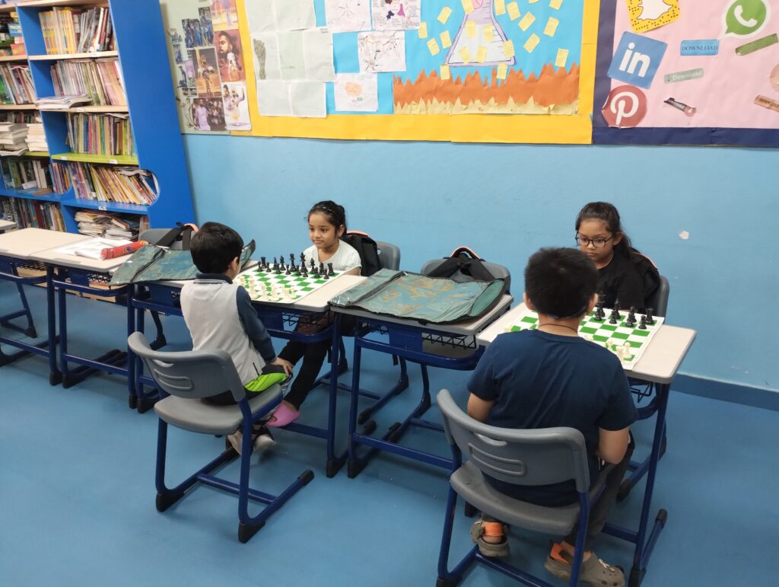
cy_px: 294
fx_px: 631
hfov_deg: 63.4
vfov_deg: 49.9
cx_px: 390
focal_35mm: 28
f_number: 1.8
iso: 553
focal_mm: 4.27
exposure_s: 1/33
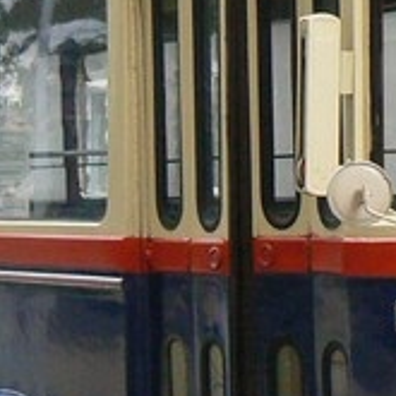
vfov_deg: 10.0
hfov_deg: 10.0
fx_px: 2252
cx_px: 384
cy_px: 203
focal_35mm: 174
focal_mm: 6
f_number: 2.8
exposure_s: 1/500
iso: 200
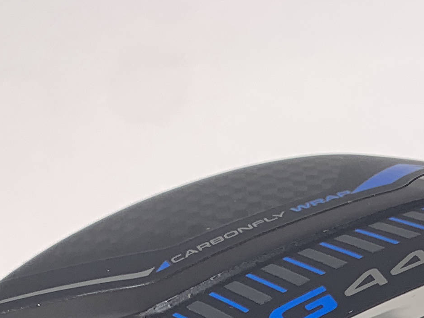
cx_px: 612
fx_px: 1372
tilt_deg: -79.9
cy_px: 676
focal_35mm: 112
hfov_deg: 16.2
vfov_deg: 11.6
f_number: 1.8
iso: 25
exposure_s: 1/133
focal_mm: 4.25
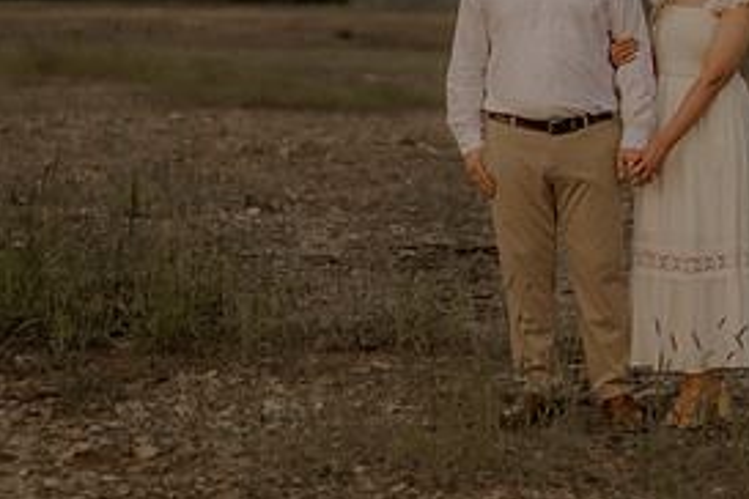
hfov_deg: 12.7
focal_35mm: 161
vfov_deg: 8.5
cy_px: 165
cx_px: 573
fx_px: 3349
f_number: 2.2
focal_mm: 50
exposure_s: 1/1000
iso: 200
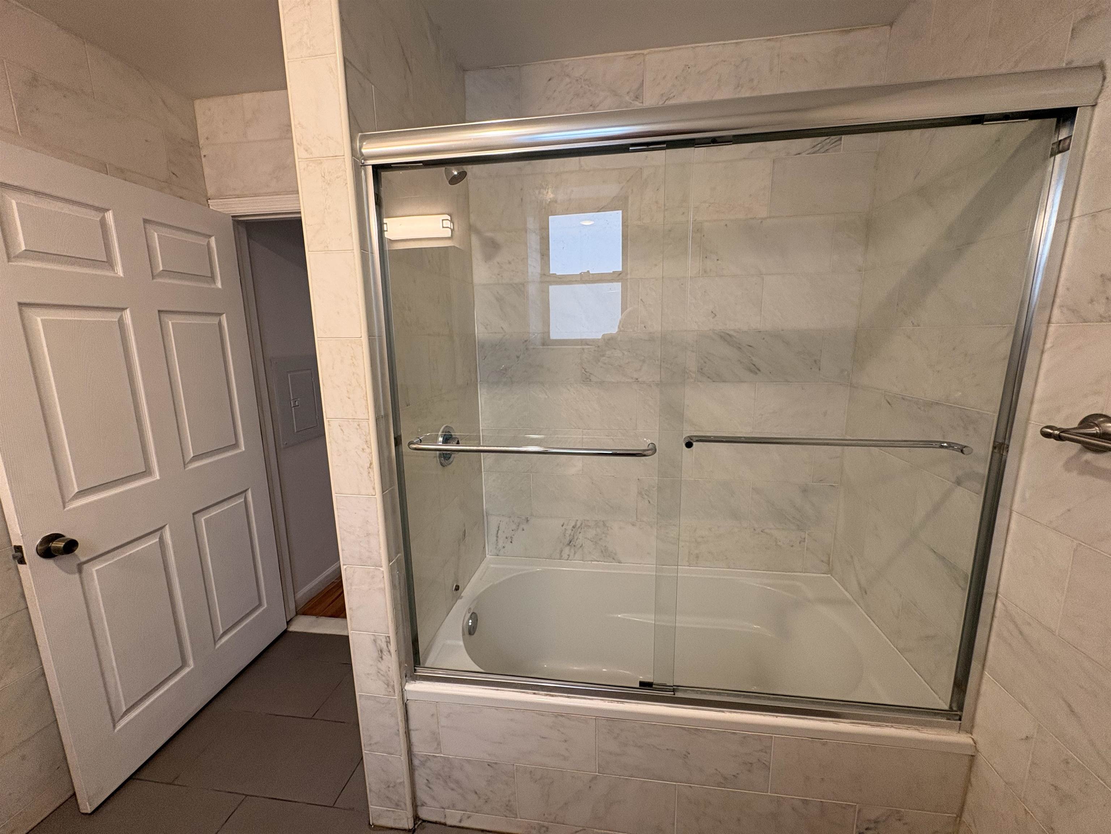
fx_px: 449
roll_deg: +1.3
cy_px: 417
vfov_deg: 85.7
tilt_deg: -9.8
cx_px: 556
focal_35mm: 14
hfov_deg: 102.1
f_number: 2.2
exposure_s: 1/60
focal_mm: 2.22
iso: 125
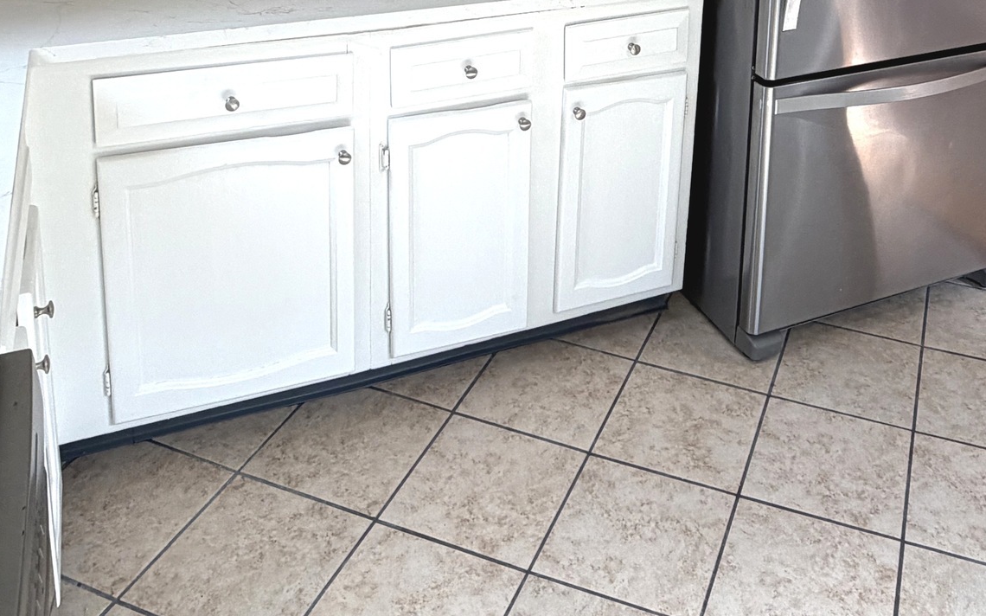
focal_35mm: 40
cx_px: 614
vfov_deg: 28.5
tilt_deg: -13.1
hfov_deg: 48.8
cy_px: -90
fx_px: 1075
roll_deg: -1.5
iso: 80
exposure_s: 1/120
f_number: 2.2
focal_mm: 2.22
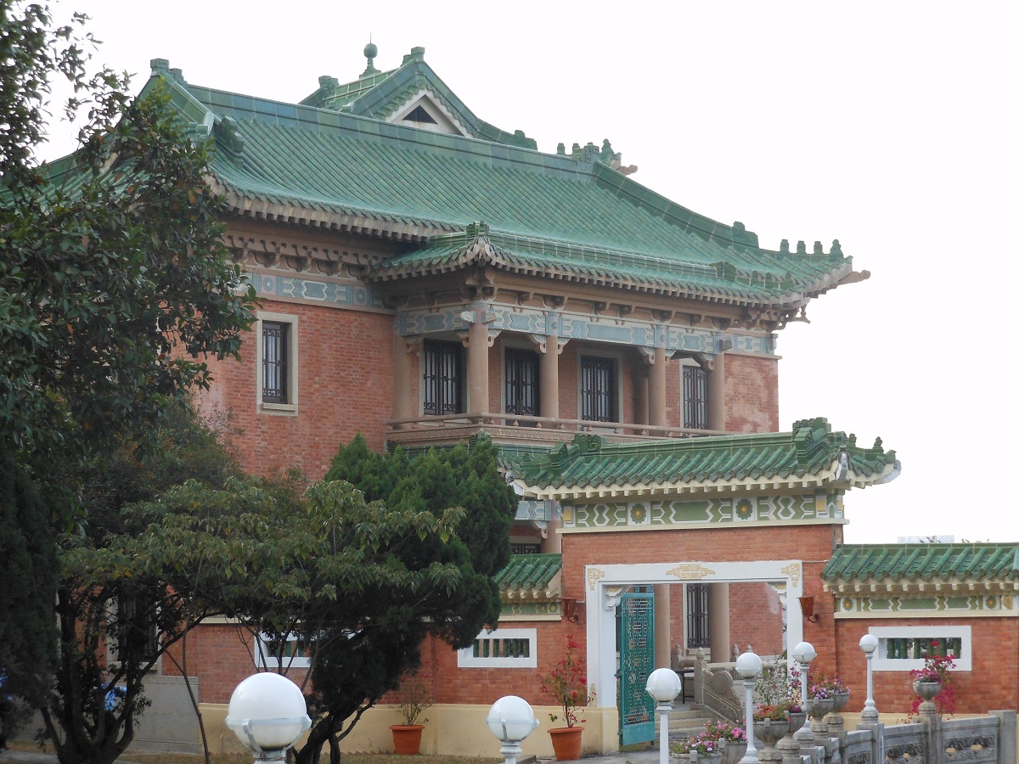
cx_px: 510
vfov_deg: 17.0
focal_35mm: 87
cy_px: 382
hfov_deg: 22.5
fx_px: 2561
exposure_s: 1/160
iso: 200
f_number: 5.3
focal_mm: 15.6
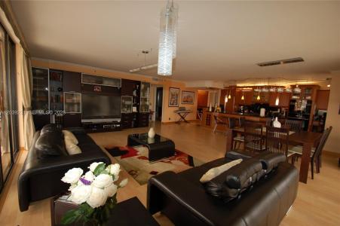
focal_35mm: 15
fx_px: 142
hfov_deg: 100.4
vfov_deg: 77.2
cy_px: 113
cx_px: 170
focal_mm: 10
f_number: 3.5
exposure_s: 1/60
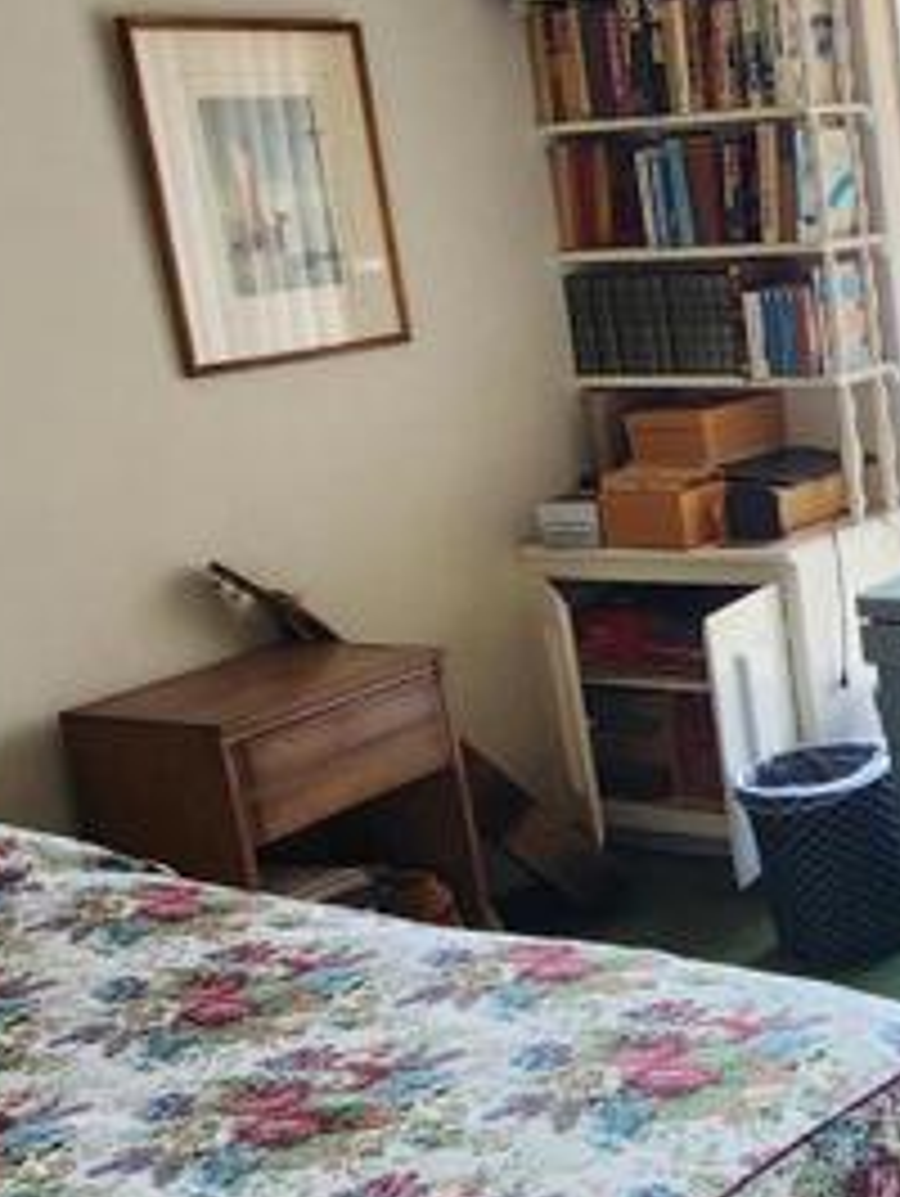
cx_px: 1228
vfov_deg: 38.1
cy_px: 639
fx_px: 1731
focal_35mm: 50
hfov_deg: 24.6
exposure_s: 1/60
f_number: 2.2
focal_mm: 2.2
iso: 125
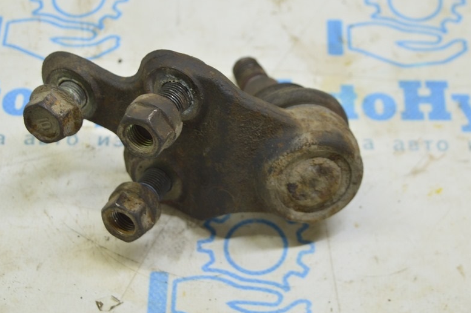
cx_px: 212
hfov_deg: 24.5
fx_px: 1085
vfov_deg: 16.4
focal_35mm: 83
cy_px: 141
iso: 400
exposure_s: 1/20
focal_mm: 42
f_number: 5.6
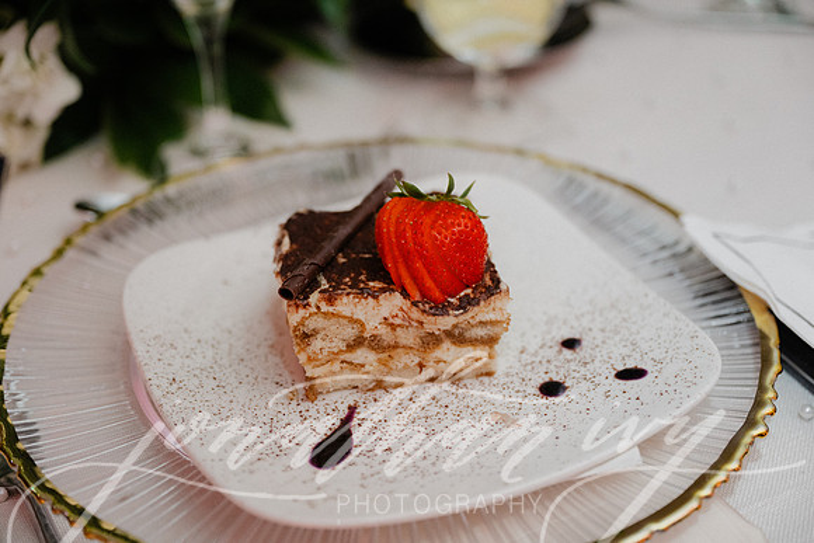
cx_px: 407
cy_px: 272
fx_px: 1312
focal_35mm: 58
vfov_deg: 23.4
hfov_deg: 34.5
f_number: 2.8
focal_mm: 58
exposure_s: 1/125
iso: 3200
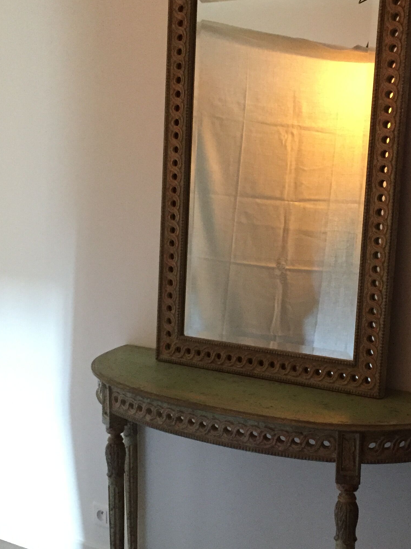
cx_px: 284
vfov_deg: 40.3
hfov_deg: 30.6
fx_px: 744
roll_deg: -1.1
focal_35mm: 47
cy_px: 321
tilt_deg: -10.1
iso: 250
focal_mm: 4.15
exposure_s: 1/17
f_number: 2.2
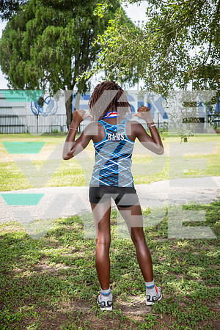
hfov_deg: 22.6
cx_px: 110
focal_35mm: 60
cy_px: 165
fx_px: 550
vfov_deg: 33.4
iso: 250
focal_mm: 60
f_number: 6.3
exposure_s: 1/400
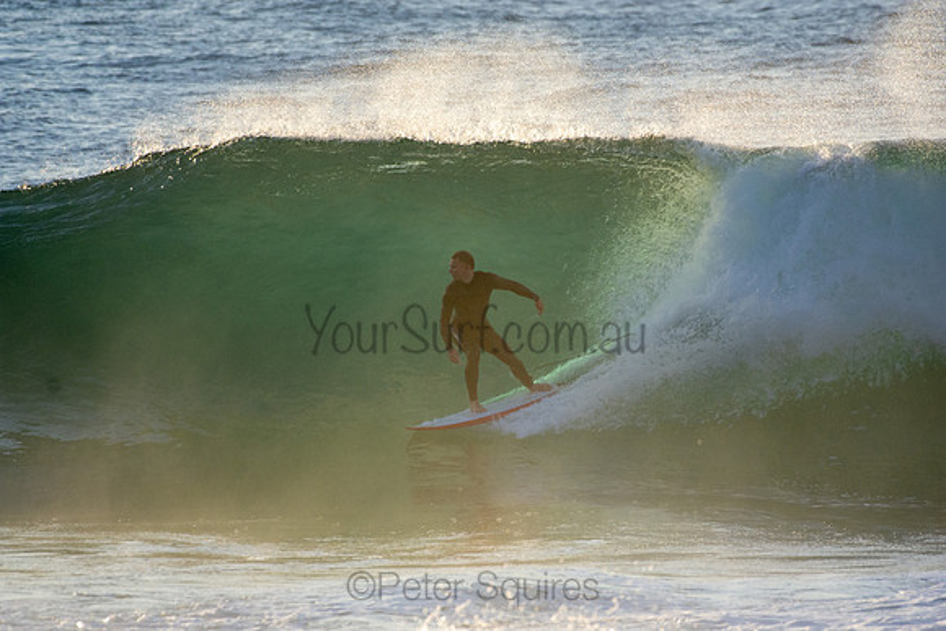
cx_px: 473
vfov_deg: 1.8
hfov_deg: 2.7
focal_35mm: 750
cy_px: 316
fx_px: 19712
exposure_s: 1/2000
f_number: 5.6
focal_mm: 500
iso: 640
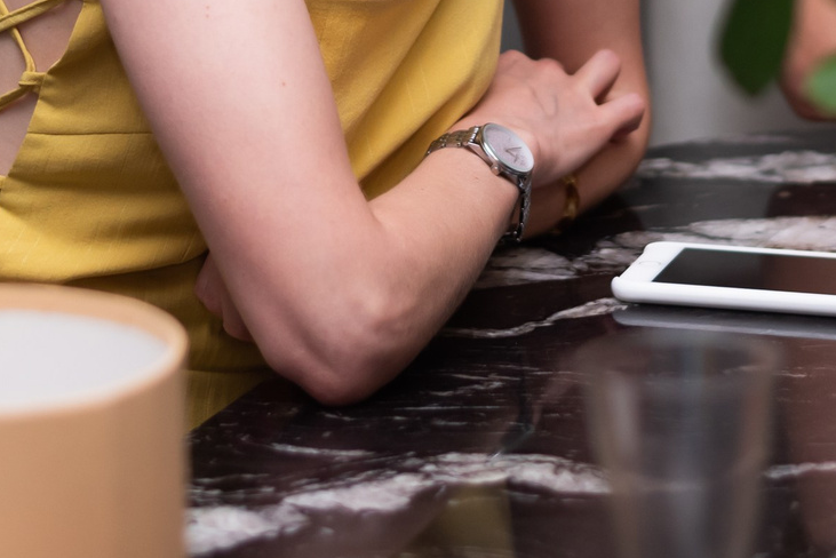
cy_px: -181
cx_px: 431
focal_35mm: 175
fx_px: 4065
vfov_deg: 7.8
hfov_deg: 11.7
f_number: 2.2
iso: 160
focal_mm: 50
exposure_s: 1/200
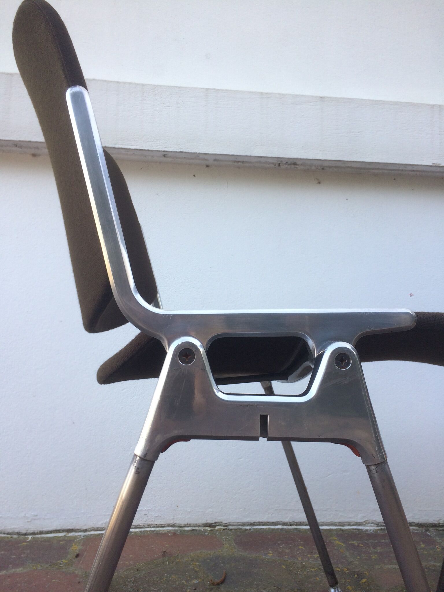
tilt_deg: +3.3
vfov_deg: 61.7
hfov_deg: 48.2
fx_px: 496
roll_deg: -1.1
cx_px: 222
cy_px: 296
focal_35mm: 29
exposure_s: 1/277
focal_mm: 4.15
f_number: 2.2
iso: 32
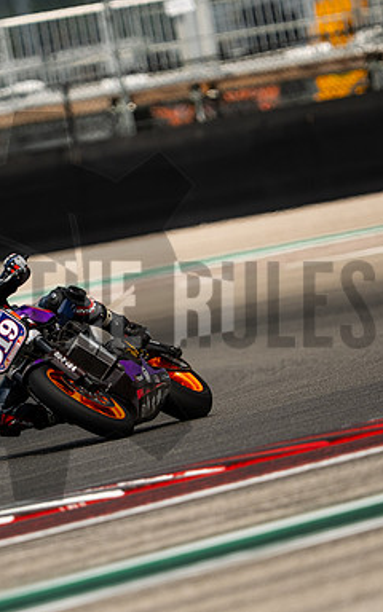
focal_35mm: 646
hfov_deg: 2.0
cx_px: 38
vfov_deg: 3.3
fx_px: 10789
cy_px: 307
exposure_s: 1/2500
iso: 250
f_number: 2.8
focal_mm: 280
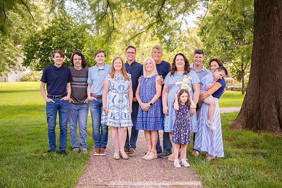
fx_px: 392
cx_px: 141
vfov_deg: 27.0
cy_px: 94
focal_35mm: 50
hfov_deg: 39.6
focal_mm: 50
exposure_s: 1/320
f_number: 4
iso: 400
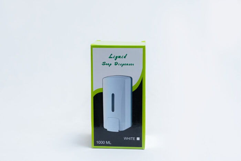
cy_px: 80
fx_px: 368
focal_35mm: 55
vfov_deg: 24.6
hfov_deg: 36.2
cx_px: 120
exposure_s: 1/125
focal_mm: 37
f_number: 10
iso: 3200
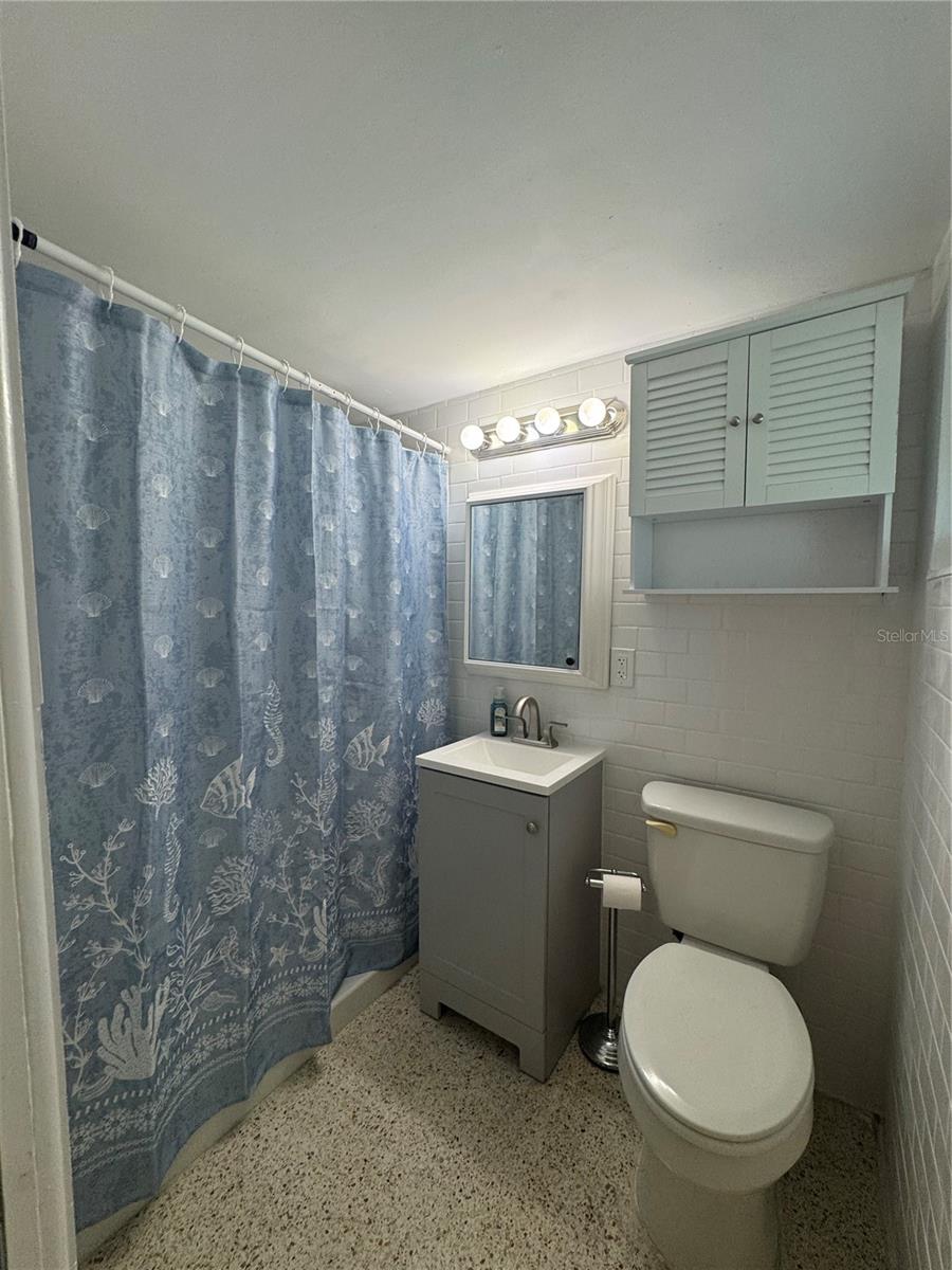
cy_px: 635
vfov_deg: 102.1
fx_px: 513
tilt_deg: -3.9
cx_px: 476
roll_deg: +0.0
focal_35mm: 14
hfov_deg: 85.7
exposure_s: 1/120
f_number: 2.2
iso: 125
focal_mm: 2.22
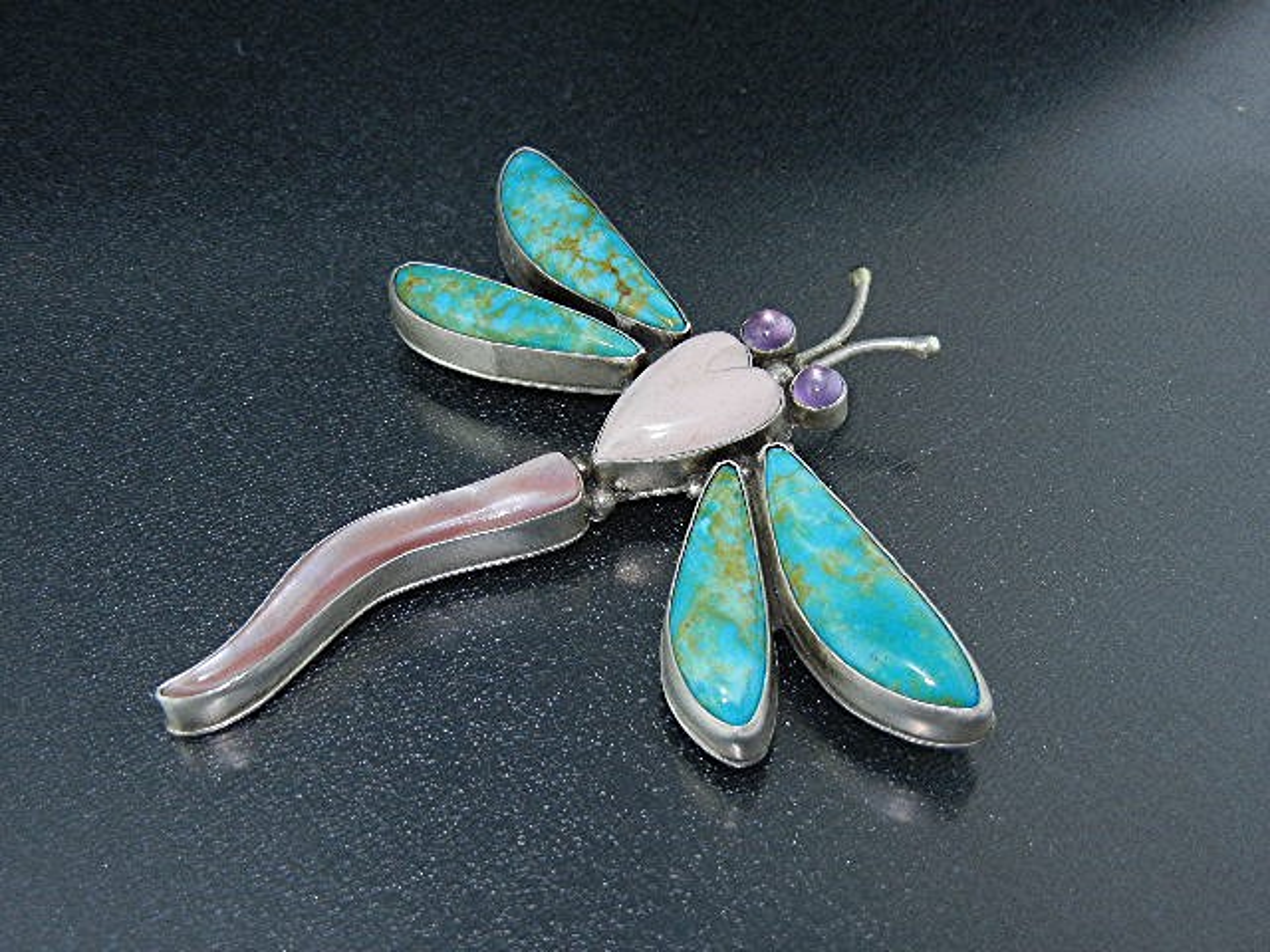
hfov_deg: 36.8
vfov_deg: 28.0
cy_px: 476
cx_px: 635
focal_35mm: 52
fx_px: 1908
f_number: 3.9
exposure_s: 1/30
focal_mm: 9.3
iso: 270
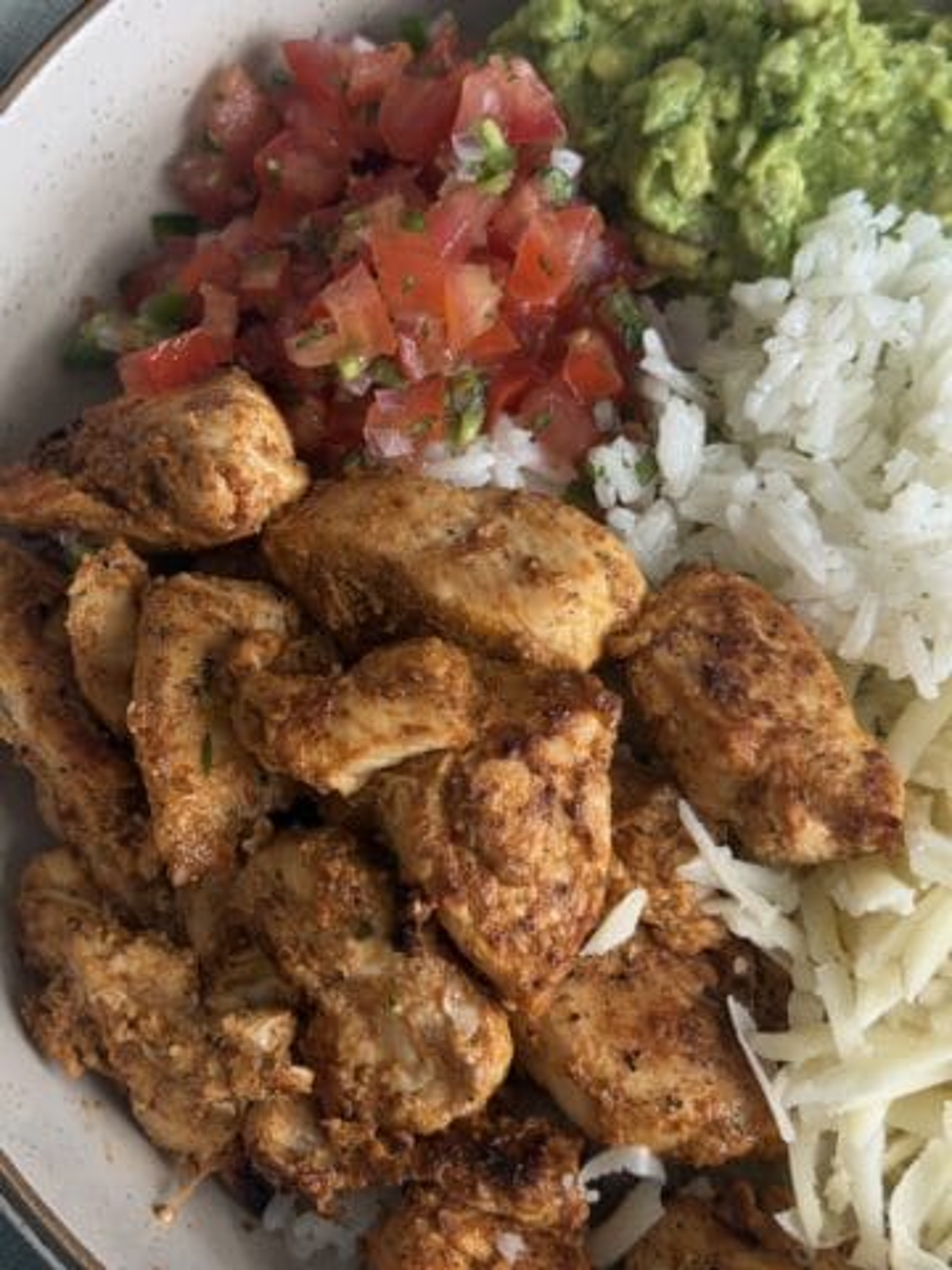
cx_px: 476
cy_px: 635
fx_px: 1760
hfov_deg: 30.3
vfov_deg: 39.7
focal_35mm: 48
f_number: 1.78
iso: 100
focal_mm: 6.76
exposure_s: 1/60
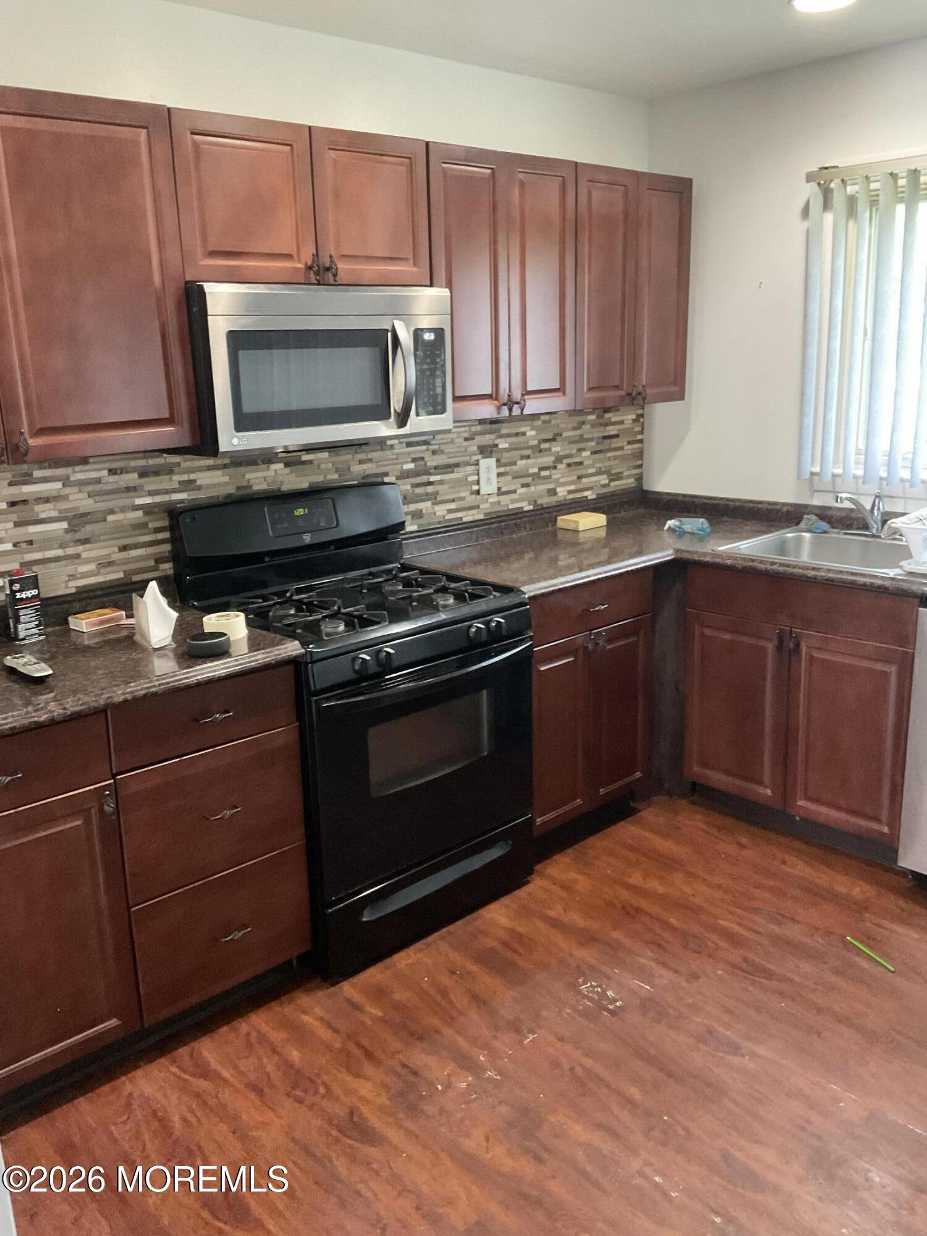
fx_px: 1035
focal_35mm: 29
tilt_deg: -14.1
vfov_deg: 61.7
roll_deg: +1.4
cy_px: 618
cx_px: 464
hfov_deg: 48.2
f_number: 1.8
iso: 500
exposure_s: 1/30
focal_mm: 3
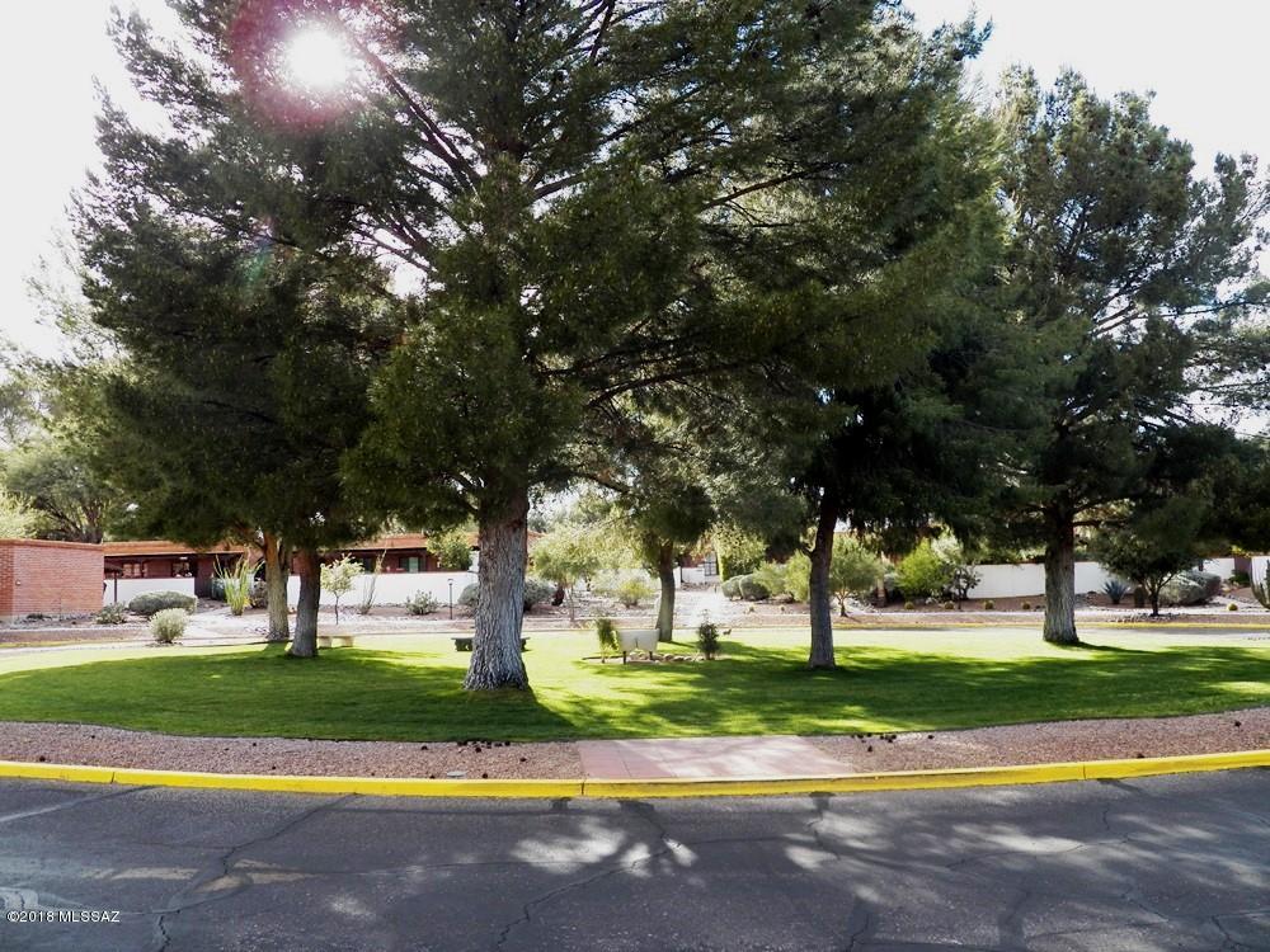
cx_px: 635
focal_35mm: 31
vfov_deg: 45.4
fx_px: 1137
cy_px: 476
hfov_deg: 58.4
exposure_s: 1/320
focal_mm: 5.5
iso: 125
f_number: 2.8
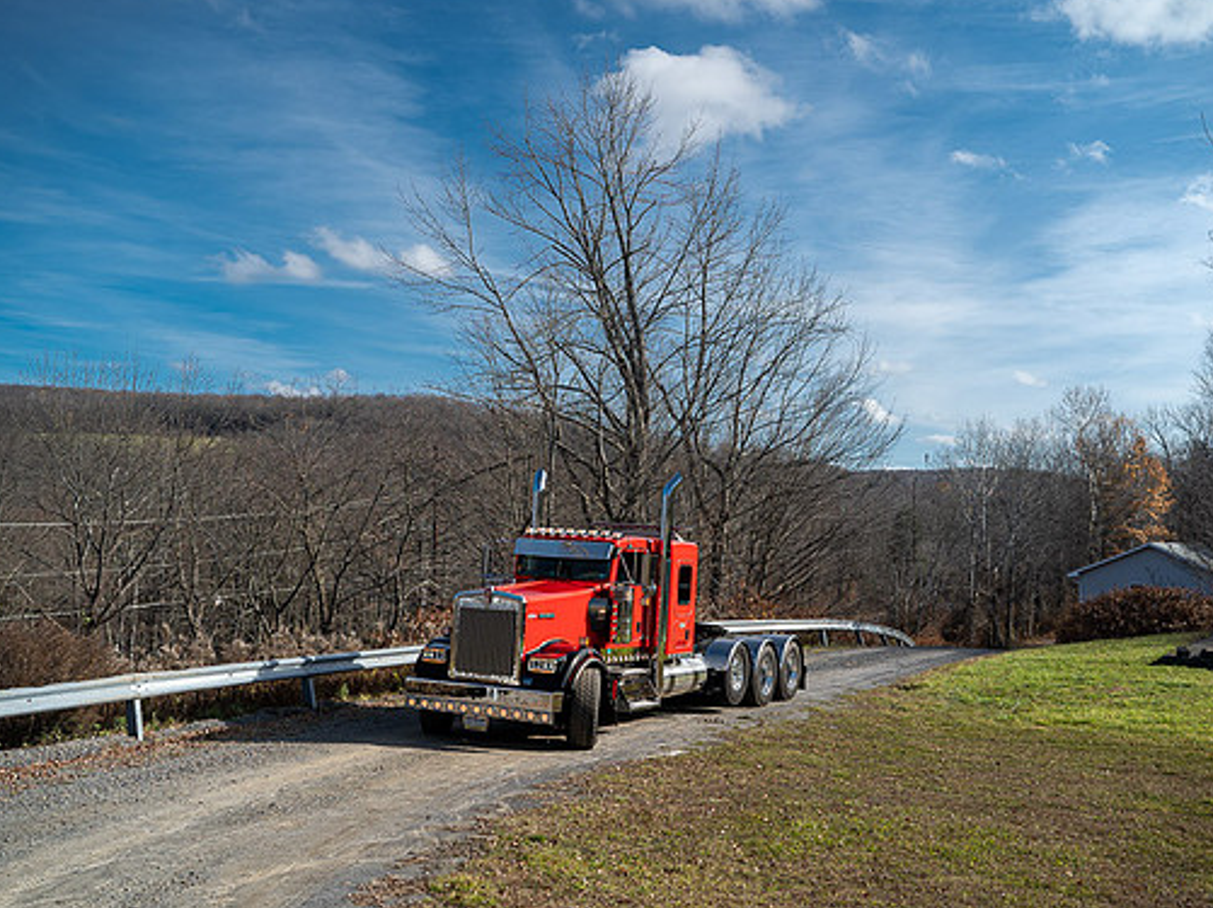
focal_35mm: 39
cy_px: 452
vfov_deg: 36.8
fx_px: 1366
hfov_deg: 47.9
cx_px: 649
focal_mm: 35
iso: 100
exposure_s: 1/80
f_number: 2.8
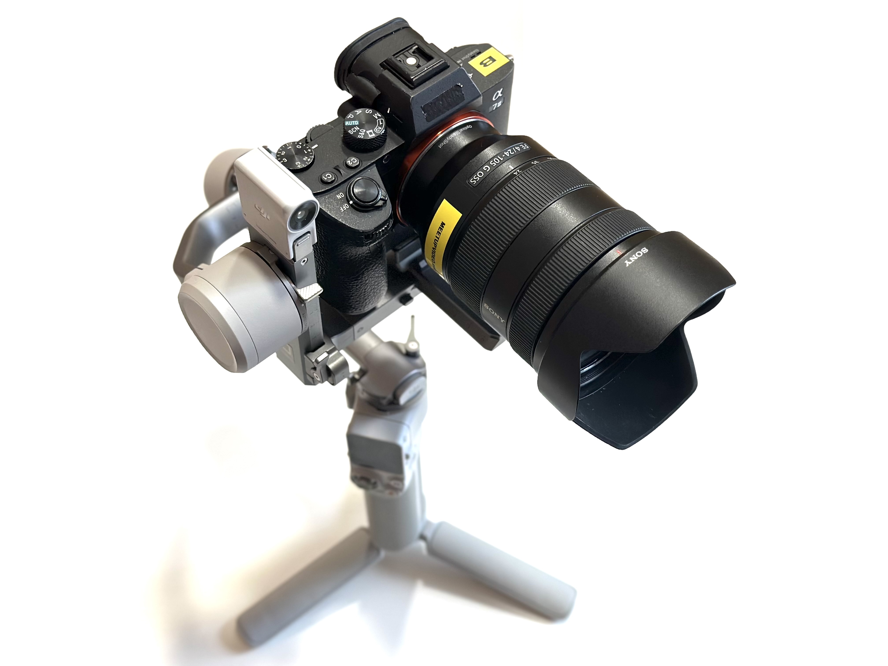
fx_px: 1231
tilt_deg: -55.1
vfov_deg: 30.3
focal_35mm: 48
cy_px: 333
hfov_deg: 39.7
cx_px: 444
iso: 160
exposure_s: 1/50
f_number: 1.78
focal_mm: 6.86
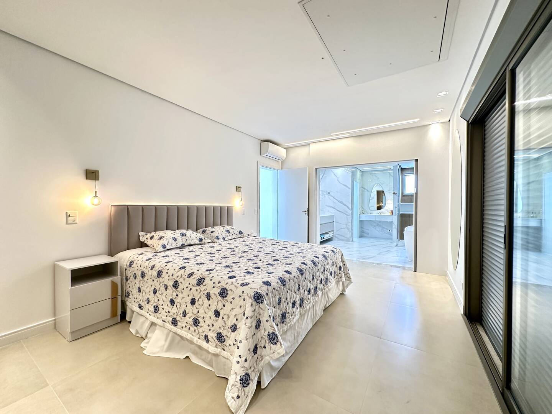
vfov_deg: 85.7
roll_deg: -0.3
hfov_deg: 102.1
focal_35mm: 14
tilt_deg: -0.2
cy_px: 207
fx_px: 223
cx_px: 276
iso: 250
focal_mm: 2.22
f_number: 2.2
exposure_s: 1/60
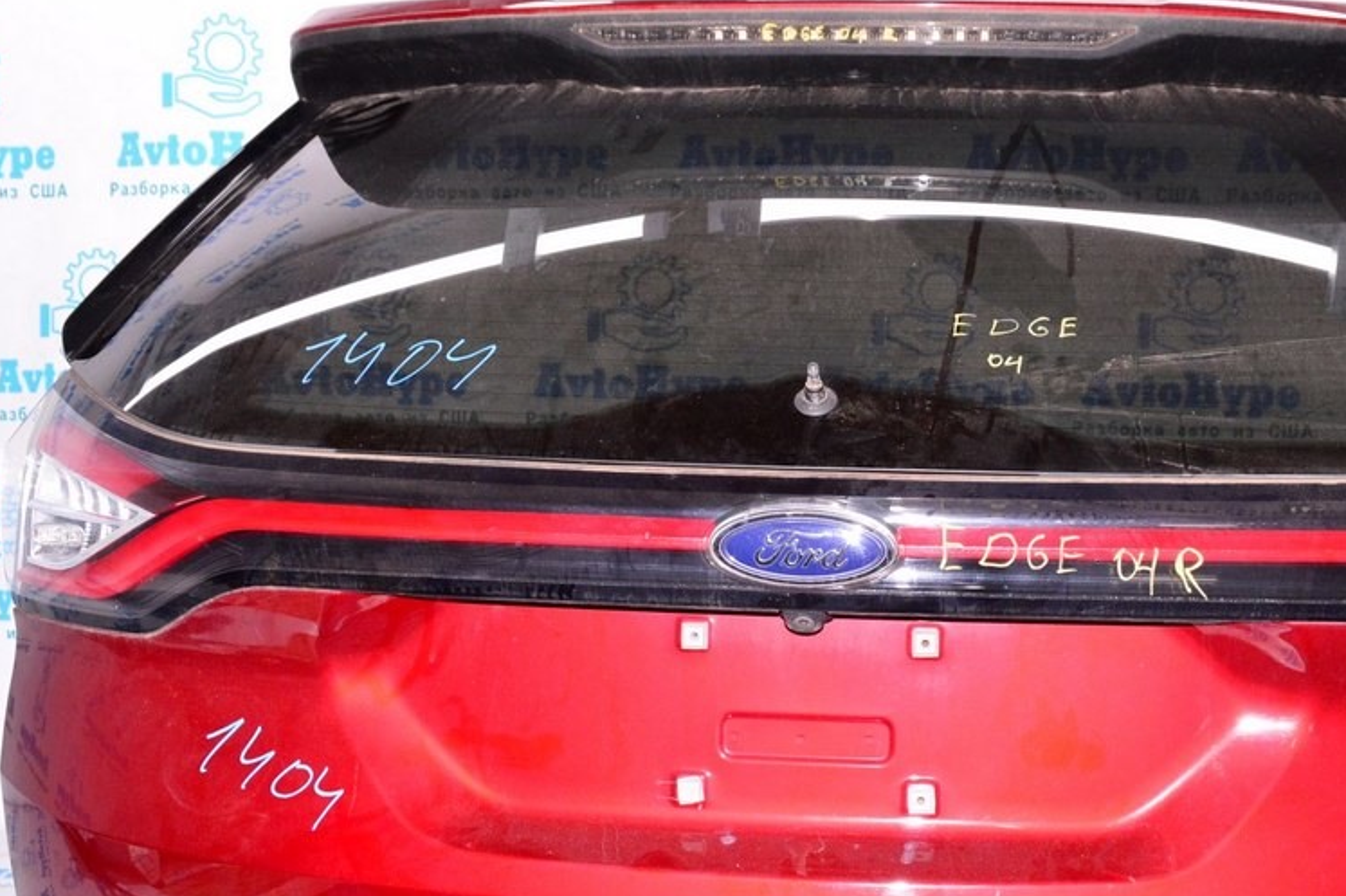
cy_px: 562
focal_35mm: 37
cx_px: 847
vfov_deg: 35.7
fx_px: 1382
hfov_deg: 51.3
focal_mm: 18
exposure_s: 1/200
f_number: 8
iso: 1600
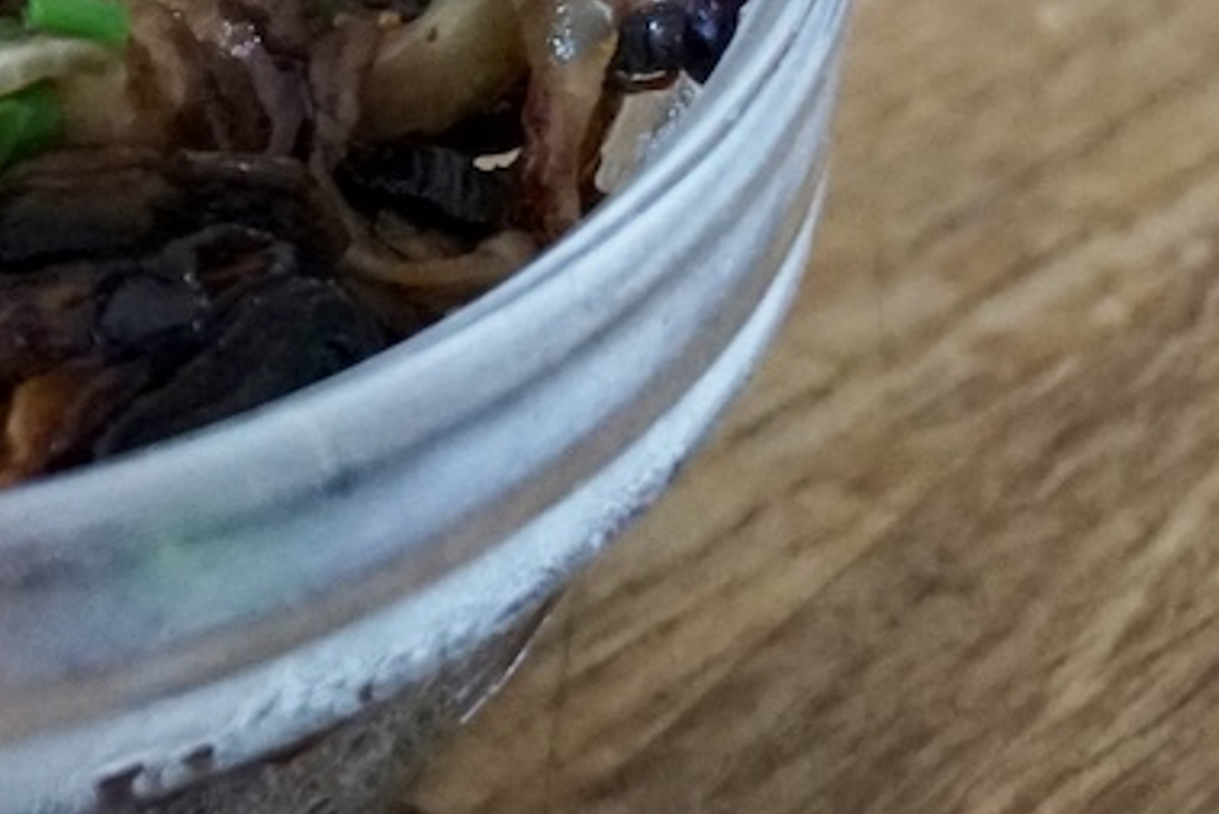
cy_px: 101
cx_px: -486
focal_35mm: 243
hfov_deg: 8.3
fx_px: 8231
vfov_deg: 5.7
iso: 4000
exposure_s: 1/80
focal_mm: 48
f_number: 5
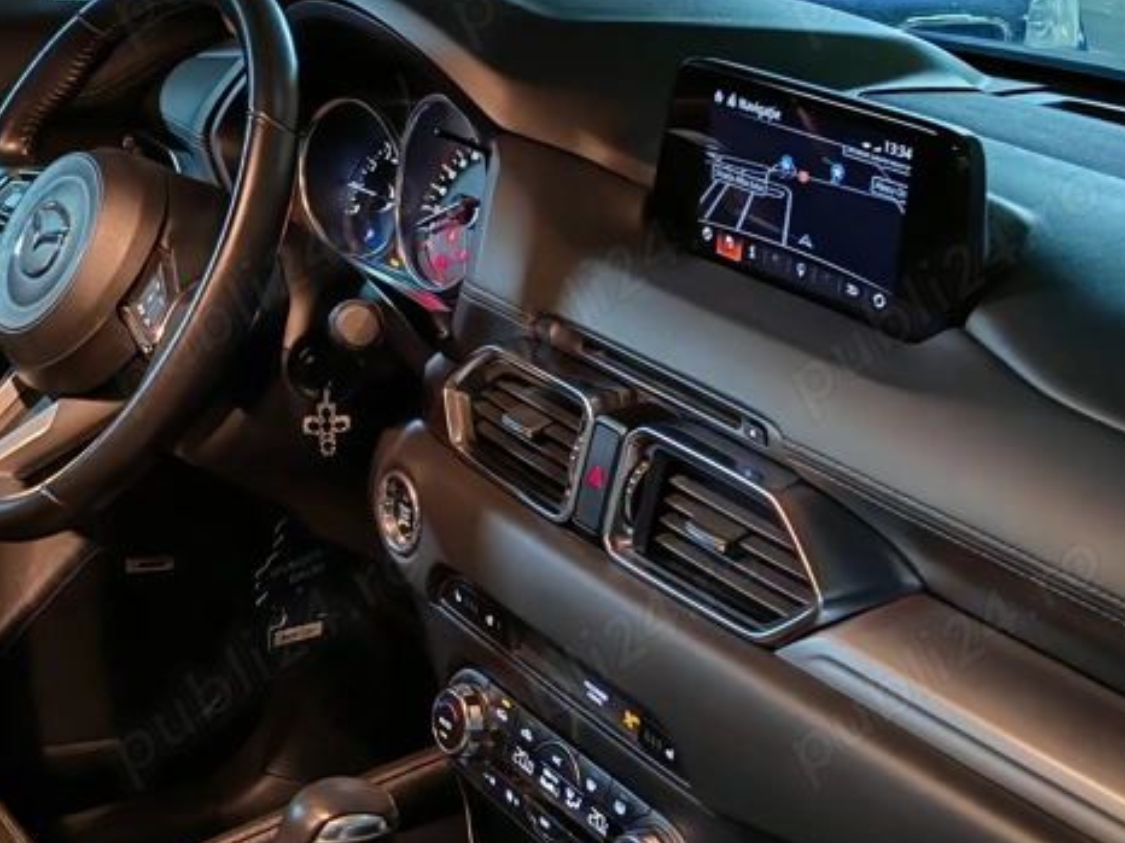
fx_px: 2176
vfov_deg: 21.9
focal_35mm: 67
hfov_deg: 28.9
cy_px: 314
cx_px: 435
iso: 2500
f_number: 1.6
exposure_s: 1/25
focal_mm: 5.4
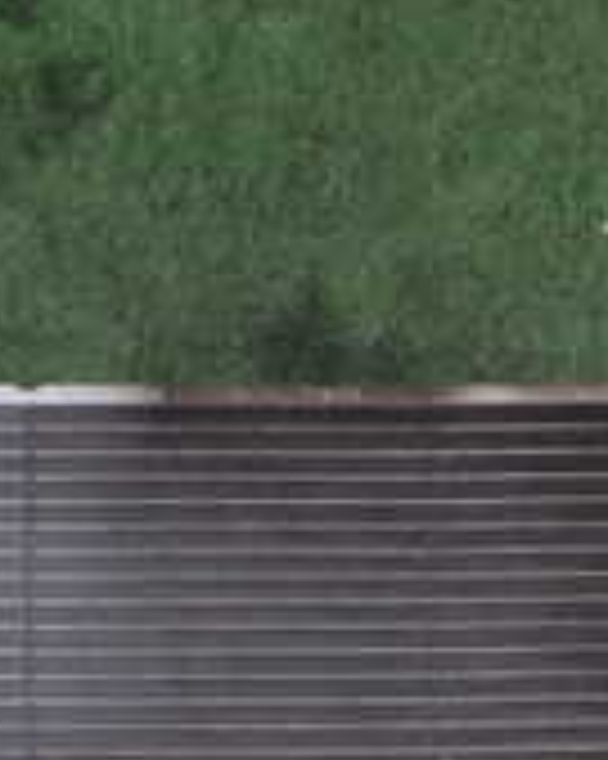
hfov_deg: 13.2
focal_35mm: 111
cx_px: 883
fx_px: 2499
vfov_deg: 16.7
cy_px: 854
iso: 400
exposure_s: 1/30
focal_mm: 5.79
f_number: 7.1
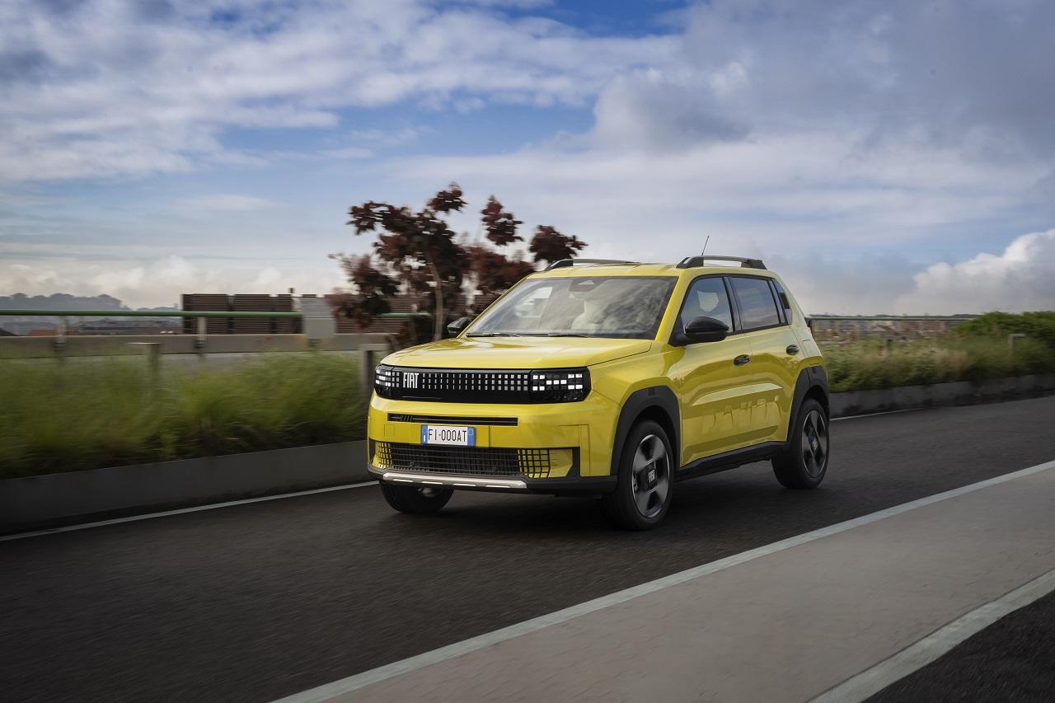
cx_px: 528
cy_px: 352
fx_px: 1524
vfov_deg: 26.0
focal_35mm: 52
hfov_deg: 38.2
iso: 100
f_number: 14
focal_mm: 52
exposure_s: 1/60
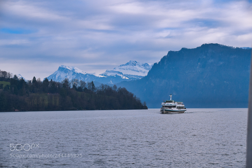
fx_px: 577
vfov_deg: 16.5
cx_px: 126
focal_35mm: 82
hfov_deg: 24.6
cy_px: 84
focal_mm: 55
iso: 320
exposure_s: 1/250
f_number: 8
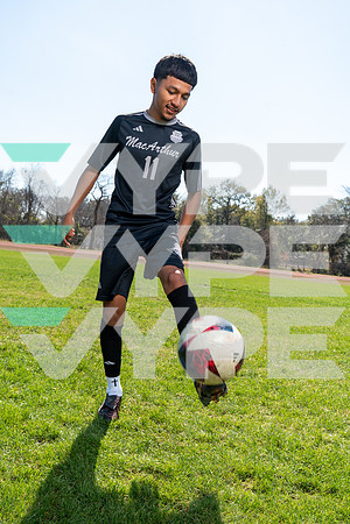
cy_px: 262
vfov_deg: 57.2
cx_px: 175
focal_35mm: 33
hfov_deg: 40.0
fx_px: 481
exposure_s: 1/200
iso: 100
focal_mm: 33
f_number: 9
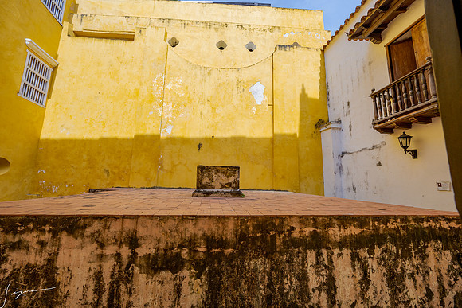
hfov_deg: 104.2
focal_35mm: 14
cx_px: 231
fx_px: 180
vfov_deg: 81.2
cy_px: 154
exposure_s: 1/250
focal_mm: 14
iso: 200
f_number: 7.1
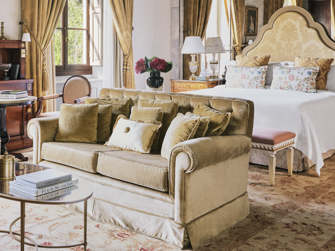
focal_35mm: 45
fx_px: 435
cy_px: 56
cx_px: 117
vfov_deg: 31.5
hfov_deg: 41.6
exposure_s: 1
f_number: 8
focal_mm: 32
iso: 200
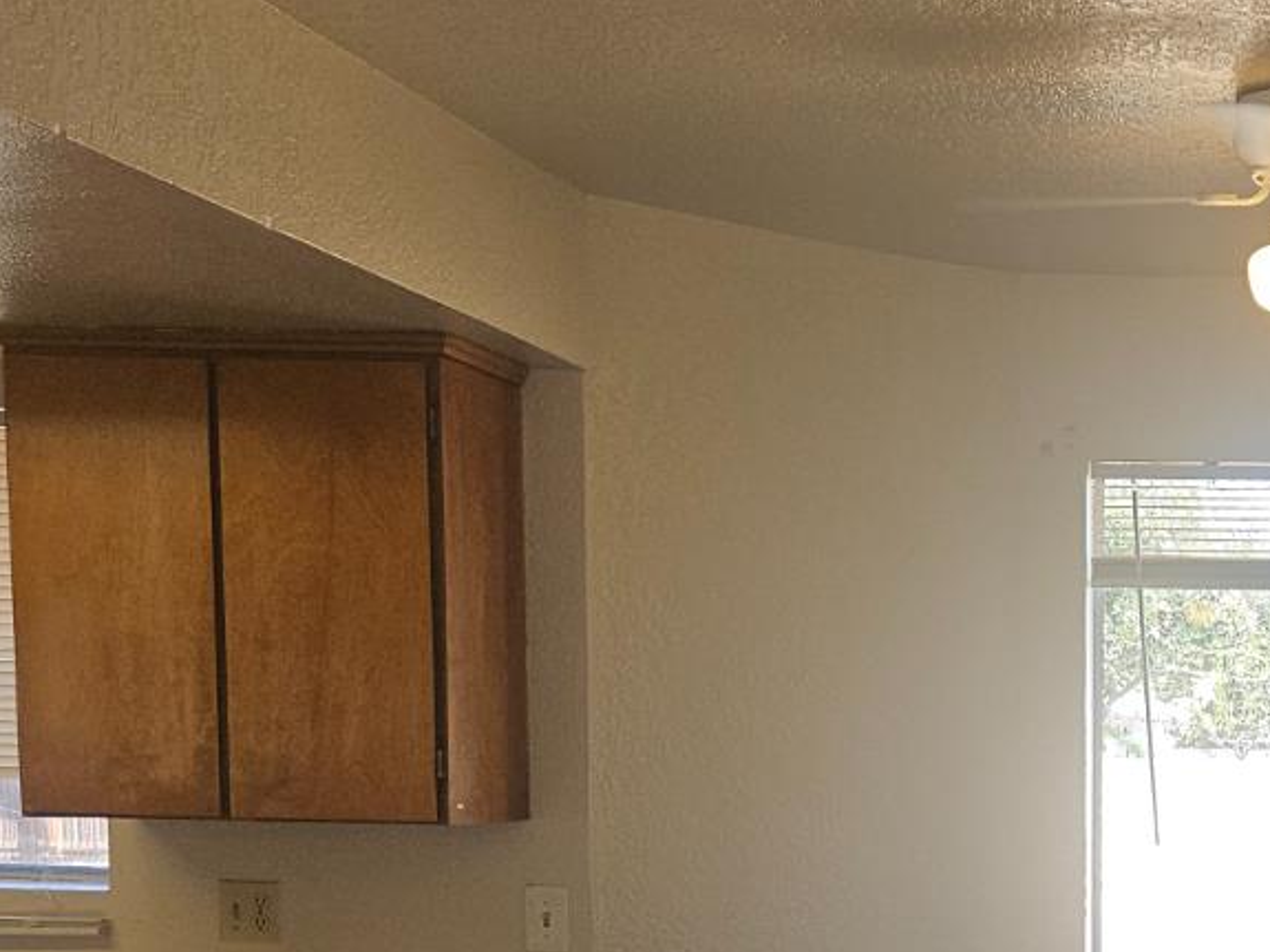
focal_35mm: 60
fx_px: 2201
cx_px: 1352
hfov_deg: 29.4
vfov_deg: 23.5
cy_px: 922
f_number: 1.8
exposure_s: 1/120
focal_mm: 5.4
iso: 32
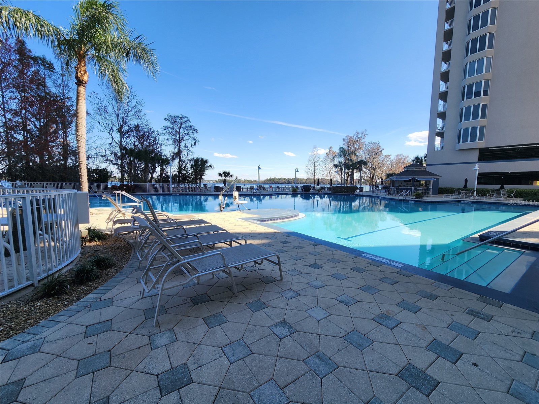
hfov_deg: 106.2
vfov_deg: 89.9
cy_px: 202
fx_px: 202
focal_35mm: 13
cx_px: 270
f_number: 2.2
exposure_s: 1/978
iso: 50
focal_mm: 2.2
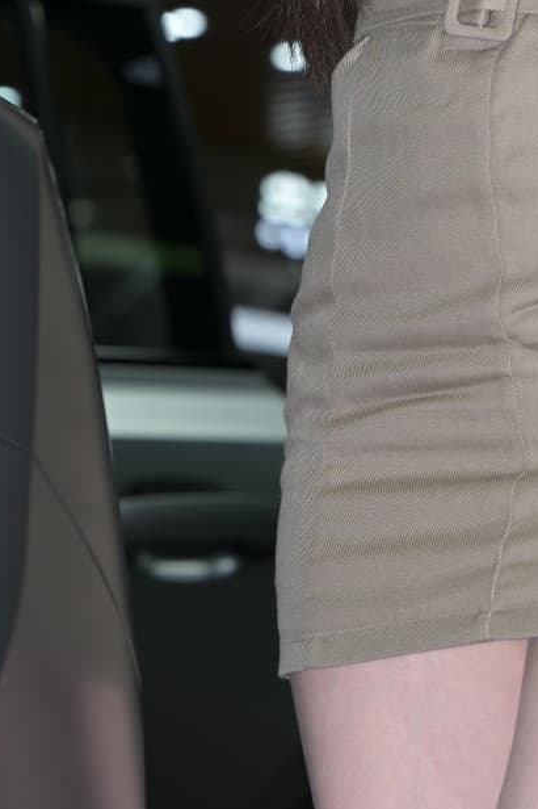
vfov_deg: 8.8
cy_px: -269
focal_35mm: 231
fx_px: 5184
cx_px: 690
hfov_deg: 5.9
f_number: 5
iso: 200
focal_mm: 79
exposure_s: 1/200
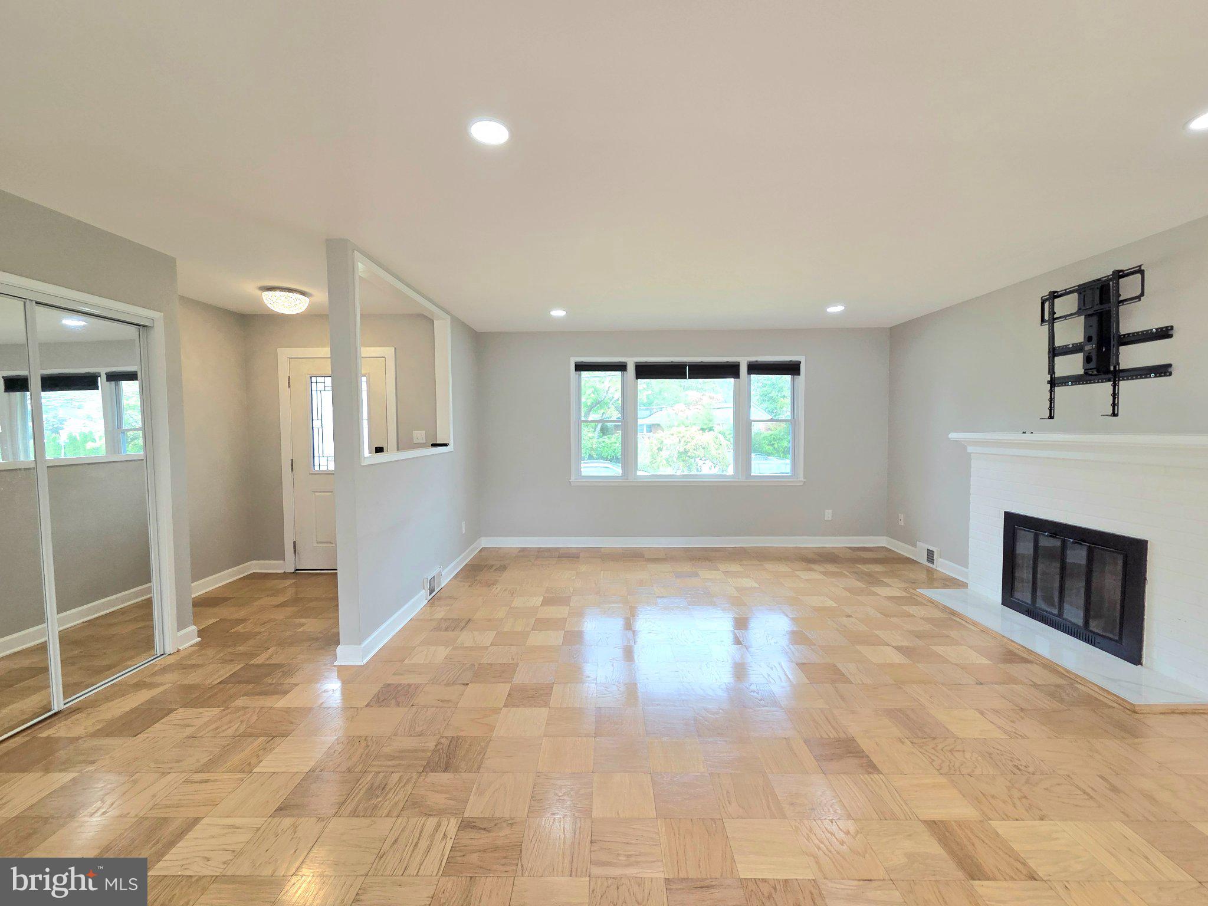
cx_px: 604
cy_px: 453
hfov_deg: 106.2
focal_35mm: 13
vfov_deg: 89.9
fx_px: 454
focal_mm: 2.2
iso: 64
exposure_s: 1/120
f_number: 2.2
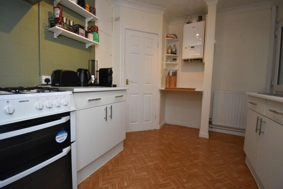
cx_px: 142
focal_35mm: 15
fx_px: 118
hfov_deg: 100.4
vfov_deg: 77.4
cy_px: 94
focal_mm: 10
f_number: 4.5
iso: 1000
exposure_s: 1/125
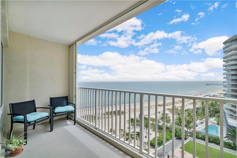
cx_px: 118
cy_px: 79
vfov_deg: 77.2
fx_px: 99
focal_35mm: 15
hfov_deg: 100.4
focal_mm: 10
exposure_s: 1/250
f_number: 11
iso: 100
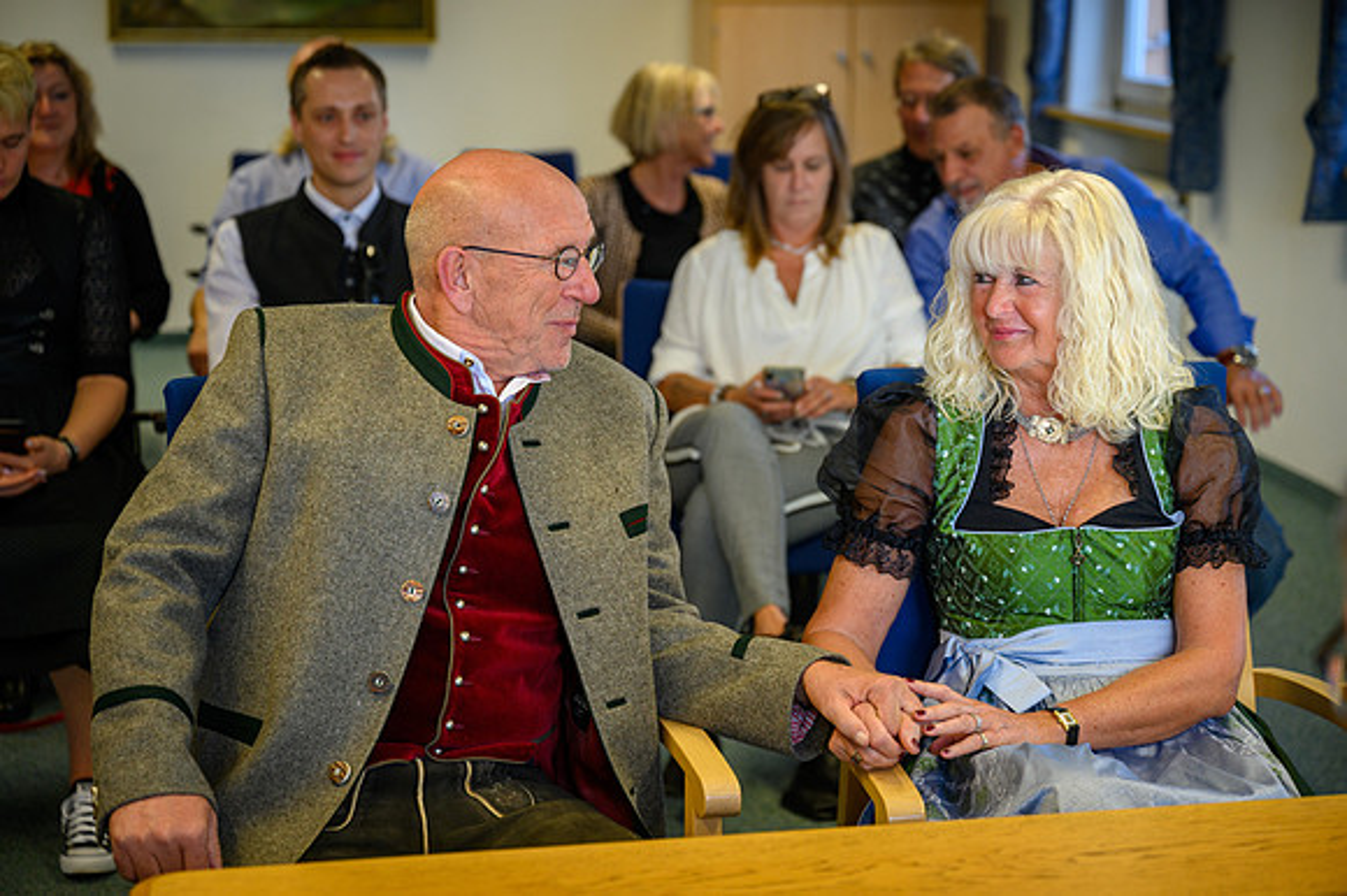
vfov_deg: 20.6
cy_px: 448
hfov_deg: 30.5
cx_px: 674
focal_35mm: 66
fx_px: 2468
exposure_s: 1/200
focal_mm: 66
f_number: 3.2
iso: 500
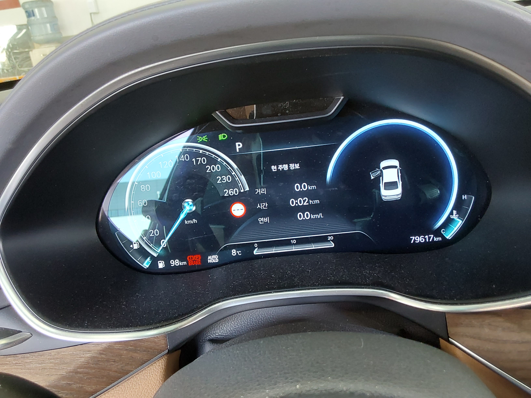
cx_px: 266
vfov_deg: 49.7
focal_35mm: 28
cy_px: 199
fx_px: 430
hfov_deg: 63.4
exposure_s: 1/40
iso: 320
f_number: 1.9
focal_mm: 2.91
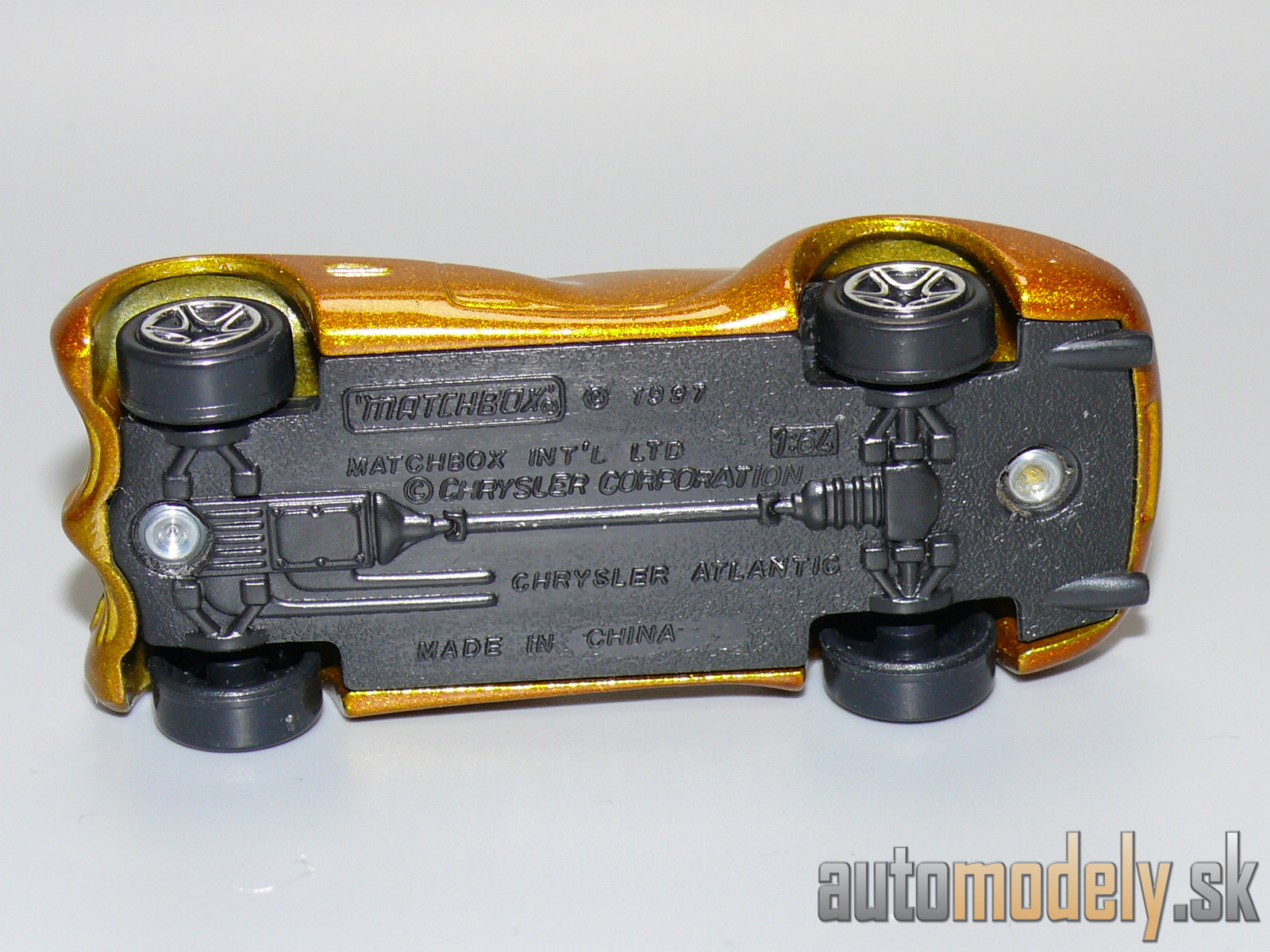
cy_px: 476
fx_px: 4256
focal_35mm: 116
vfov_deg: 12.8
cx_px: 635
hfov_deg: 17.0
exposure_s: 1/30
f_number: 4
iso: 100
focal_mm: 14.3
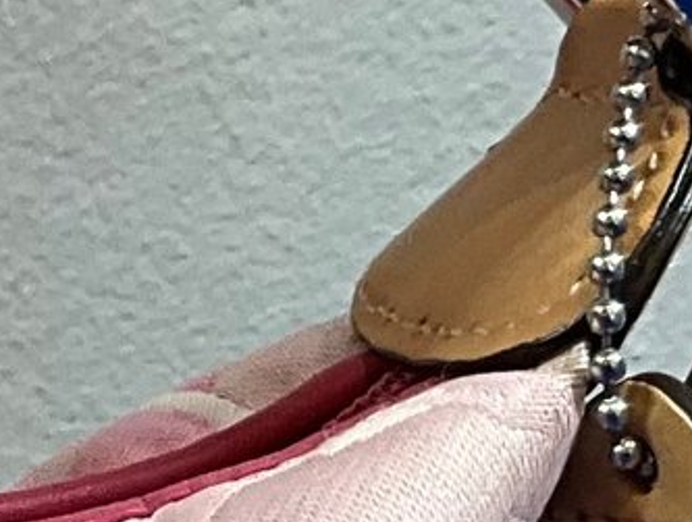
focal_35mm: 174
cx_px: -1012
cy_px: 831
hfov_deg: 9.9
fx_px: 3485
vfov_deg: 8.3
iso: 40
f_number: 1.8
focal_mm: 3
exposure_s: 1/60
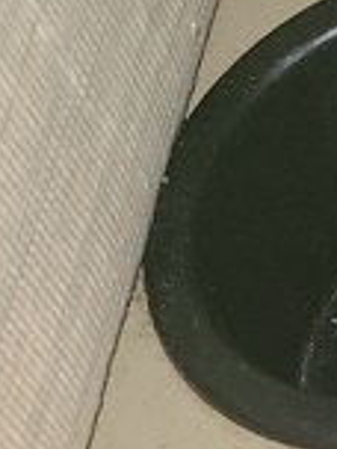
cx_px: 769
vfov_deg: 11.6
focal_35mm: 137
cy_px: 1114
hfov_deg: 9.7
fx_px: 1778
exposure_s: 1/79
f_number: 1.8
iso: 40
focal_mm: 5.4
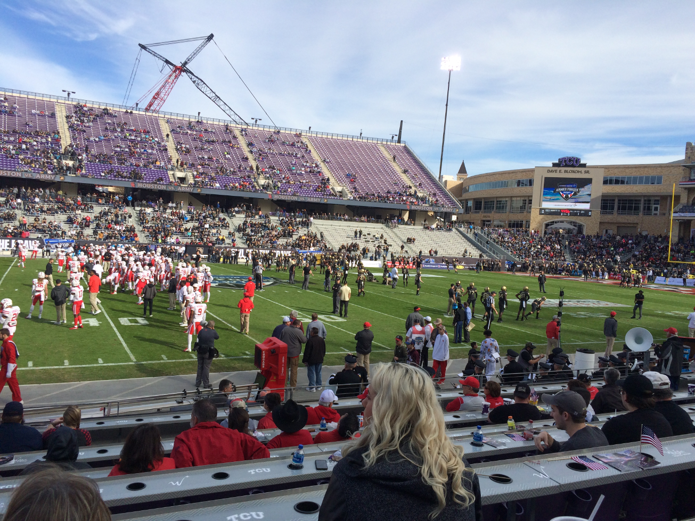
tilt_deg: -3.7
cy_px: 260
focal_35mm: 29
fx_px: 582
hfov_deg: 61.7
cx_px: 348
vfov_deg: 48.2
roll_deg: -2.0
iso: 32
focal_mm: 4.15
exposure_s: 1/1953
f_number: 2.2
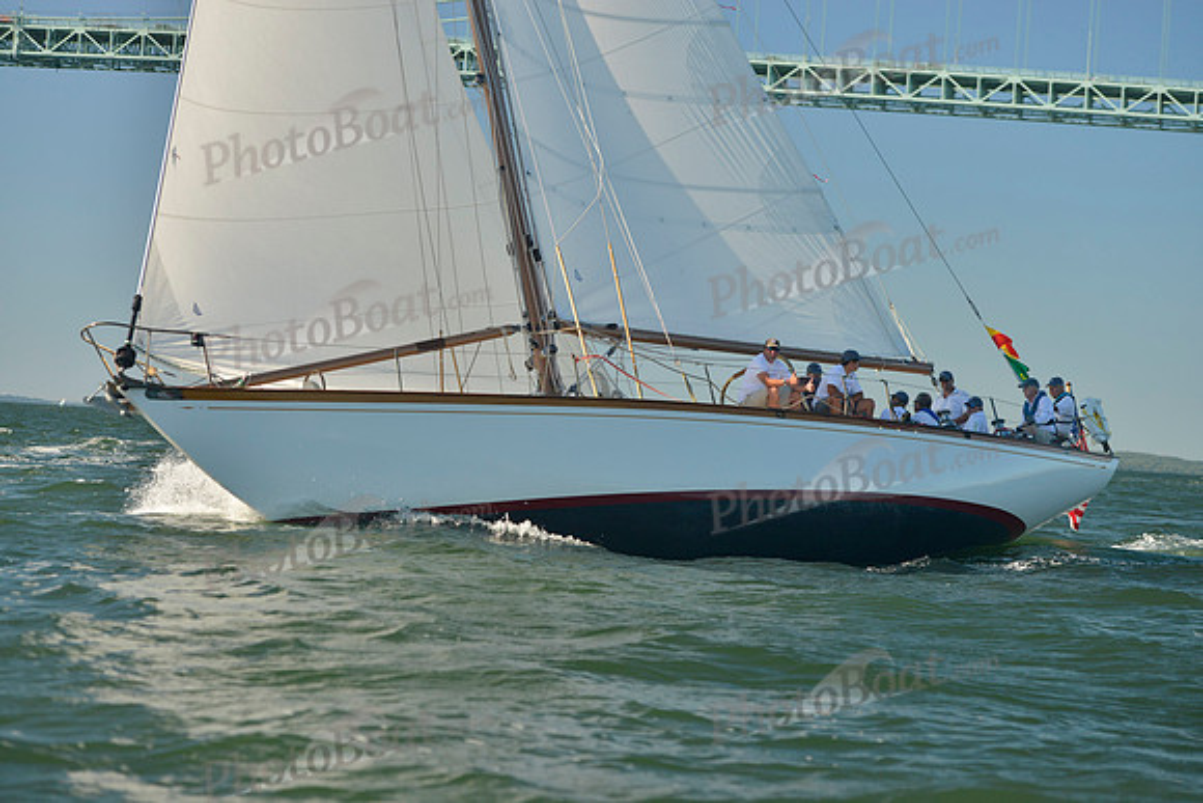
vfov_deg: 14.9
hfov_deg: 22.1
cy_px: 402
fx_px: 3075
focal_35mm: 92
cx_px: 602
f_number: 4.5
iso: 400
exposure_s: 1/1250
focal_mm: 92
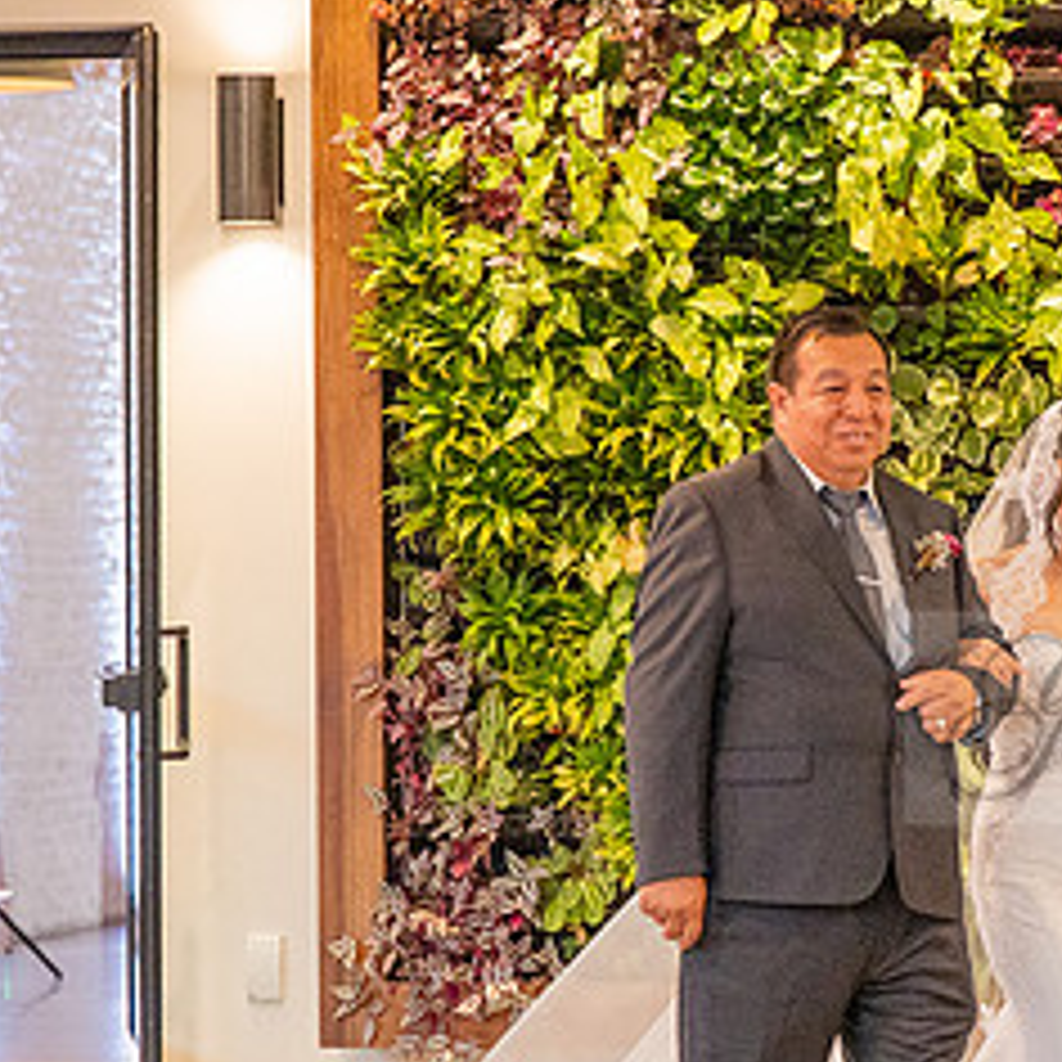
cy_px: 489
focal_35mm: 203
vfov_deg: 8.6
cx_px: 793
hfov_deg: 8.6
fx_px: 7046
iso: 1600
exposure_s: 1/320
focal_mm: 70
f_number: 2.8
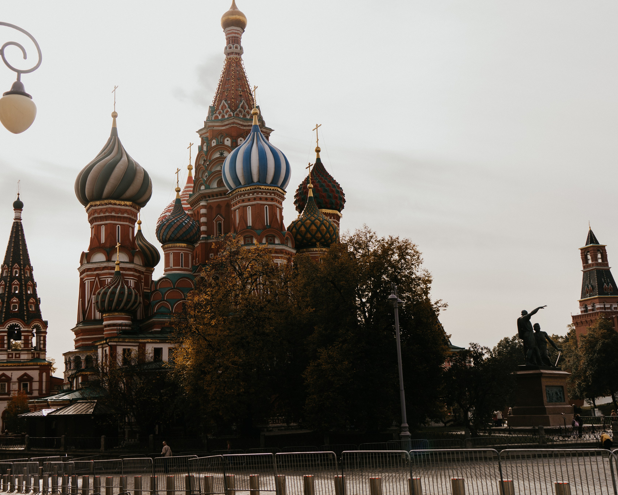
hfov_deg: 44.7
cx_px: 272
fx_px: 750
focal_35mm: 41
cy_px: 247
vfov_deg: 36.5
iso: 100
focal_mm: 36
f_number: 4
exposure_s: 1/500
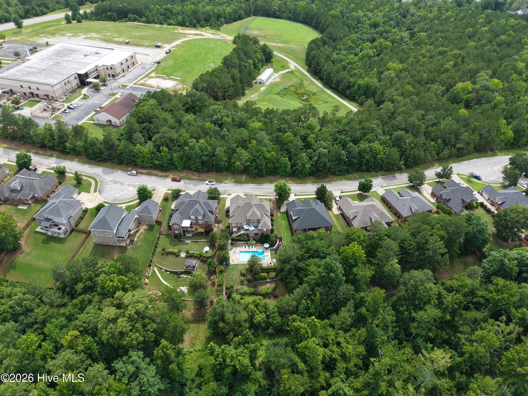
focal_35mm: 24
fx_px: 366
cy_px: 198
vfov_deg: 56.8
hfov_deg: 71.6
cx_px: 264
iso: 150
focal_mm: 8.67
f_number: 1.8
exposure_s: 1/2000
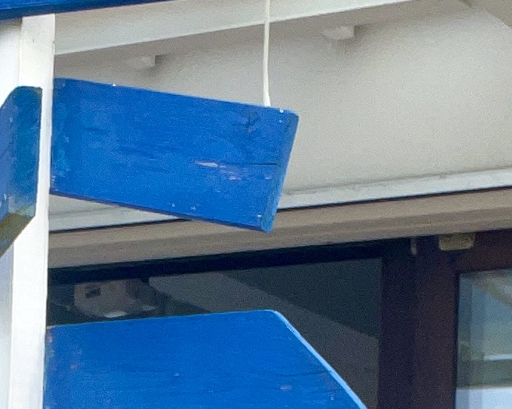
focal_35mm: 131
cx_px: 132
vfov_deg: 11.2
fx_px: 1985
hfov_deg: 14.6
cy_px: 653
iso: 25
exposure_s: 1/541
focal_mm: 2.71
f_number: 2.2
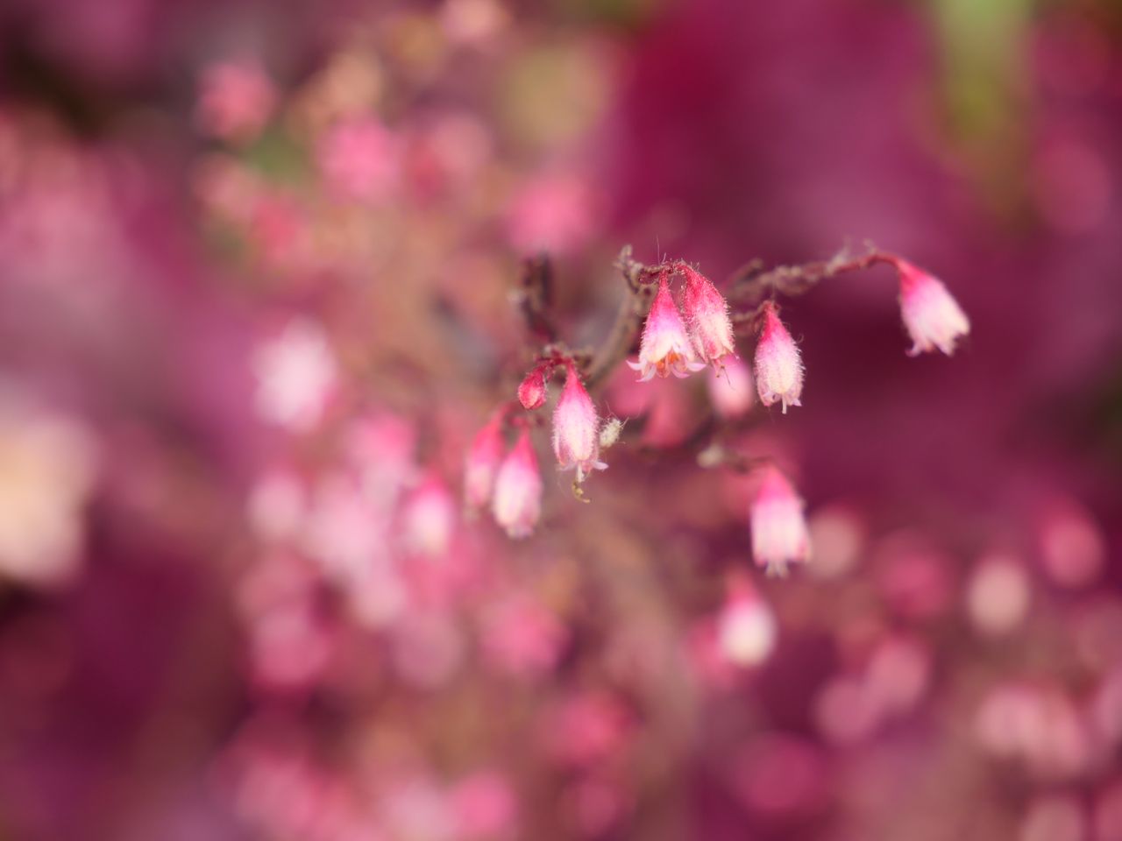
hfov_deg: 16.4
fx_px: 3890
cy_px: 420
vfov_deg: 12.3
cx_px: 561
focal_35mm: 120
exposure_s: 1/160
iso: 200
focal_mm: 60
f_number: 5.6
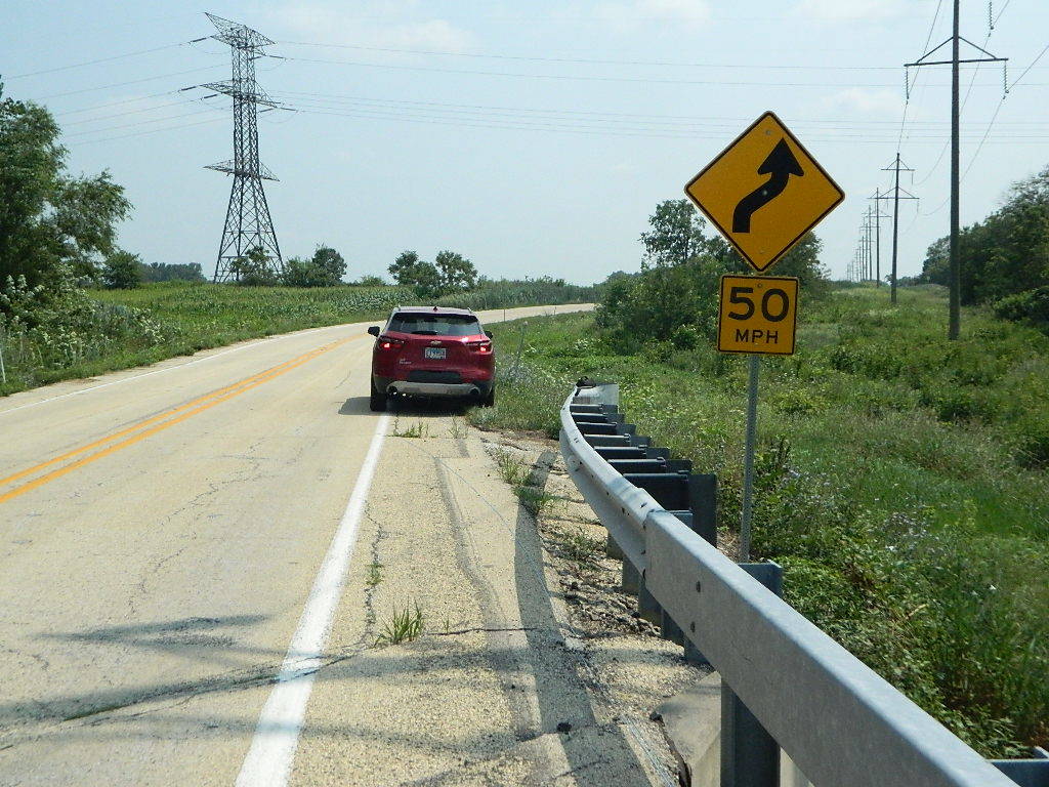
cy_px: 394
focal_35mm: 47
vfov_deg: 30.9
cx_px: 524
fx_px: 1424
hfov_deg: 40.4
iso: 400
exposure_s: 1/800
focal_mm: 8.4
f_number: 10.2
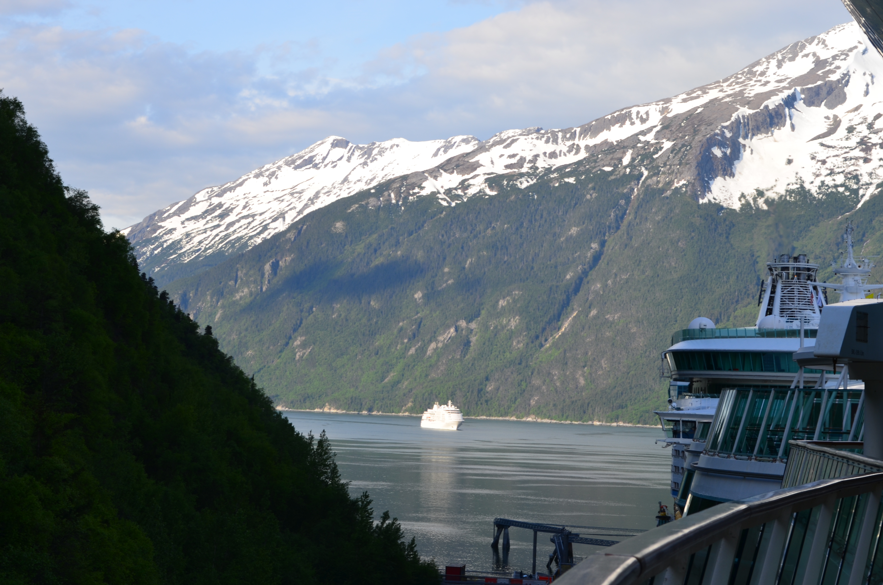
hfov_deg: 24.7
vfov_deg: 16.5
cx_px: 442
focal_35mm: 82
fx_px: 2019
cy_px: 292
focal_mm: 55
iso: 140
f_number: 11
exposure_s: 1/125
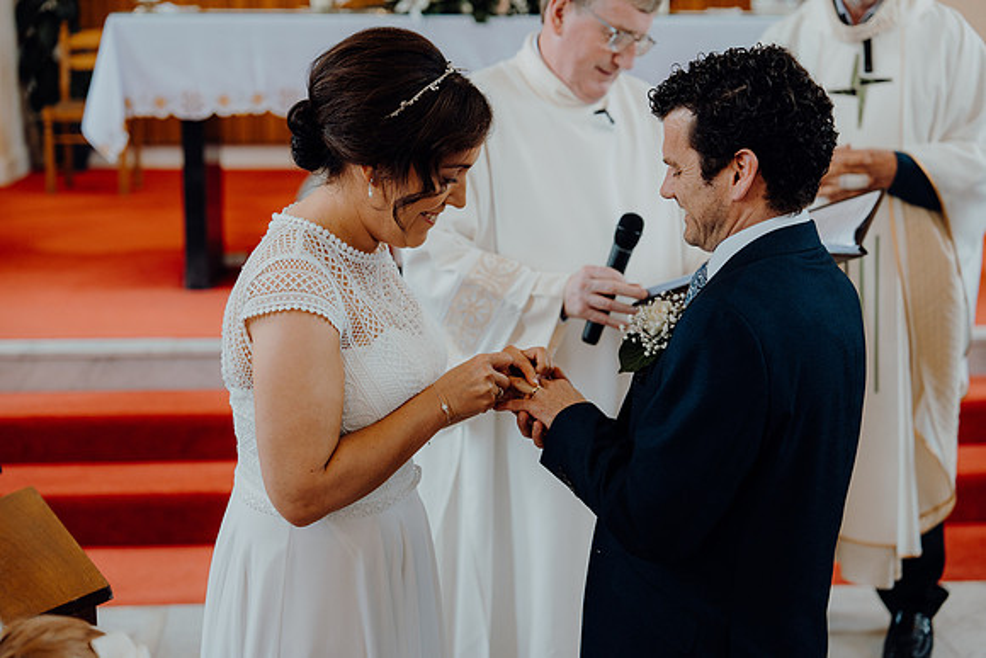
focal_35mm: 59
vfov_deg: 23.0
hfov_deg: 33.9
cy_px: 329
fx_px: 1616
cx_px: 493
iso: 500
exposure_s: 1/200
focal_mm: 59
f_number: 2.8
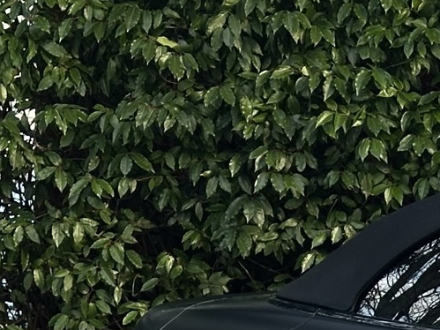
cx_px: 884
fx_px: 2503
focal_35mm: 197
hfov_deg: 9.4
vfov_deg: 7.5
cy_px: 378
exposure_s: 1/296
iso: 64
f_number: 1.78
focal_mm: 6.86
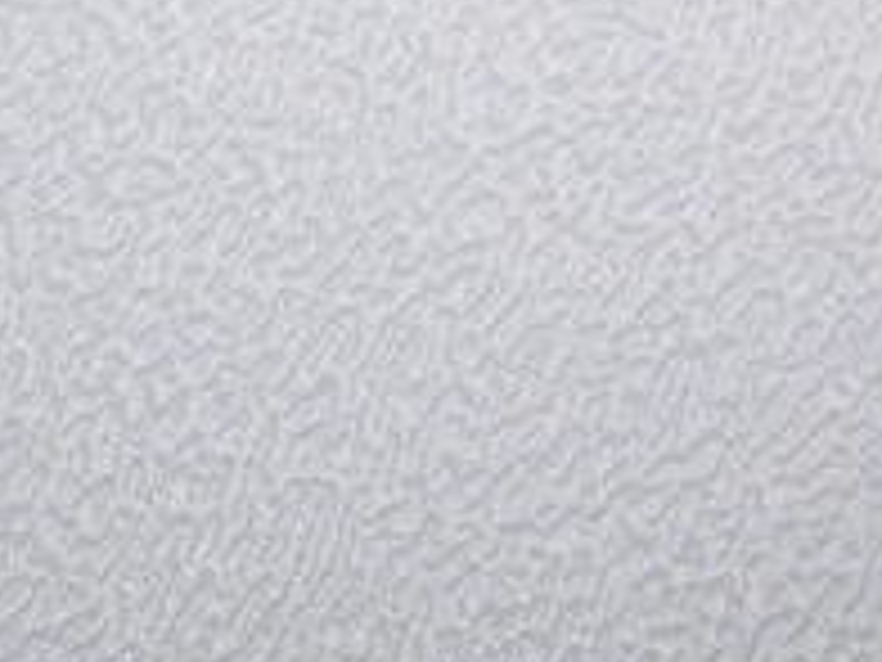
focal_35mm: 235
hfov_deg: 7.8
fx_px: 5988
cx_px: -1300
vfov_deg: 6.3
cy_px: 648
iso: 400
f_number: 3.8
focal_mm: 8.1
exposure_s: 1/18
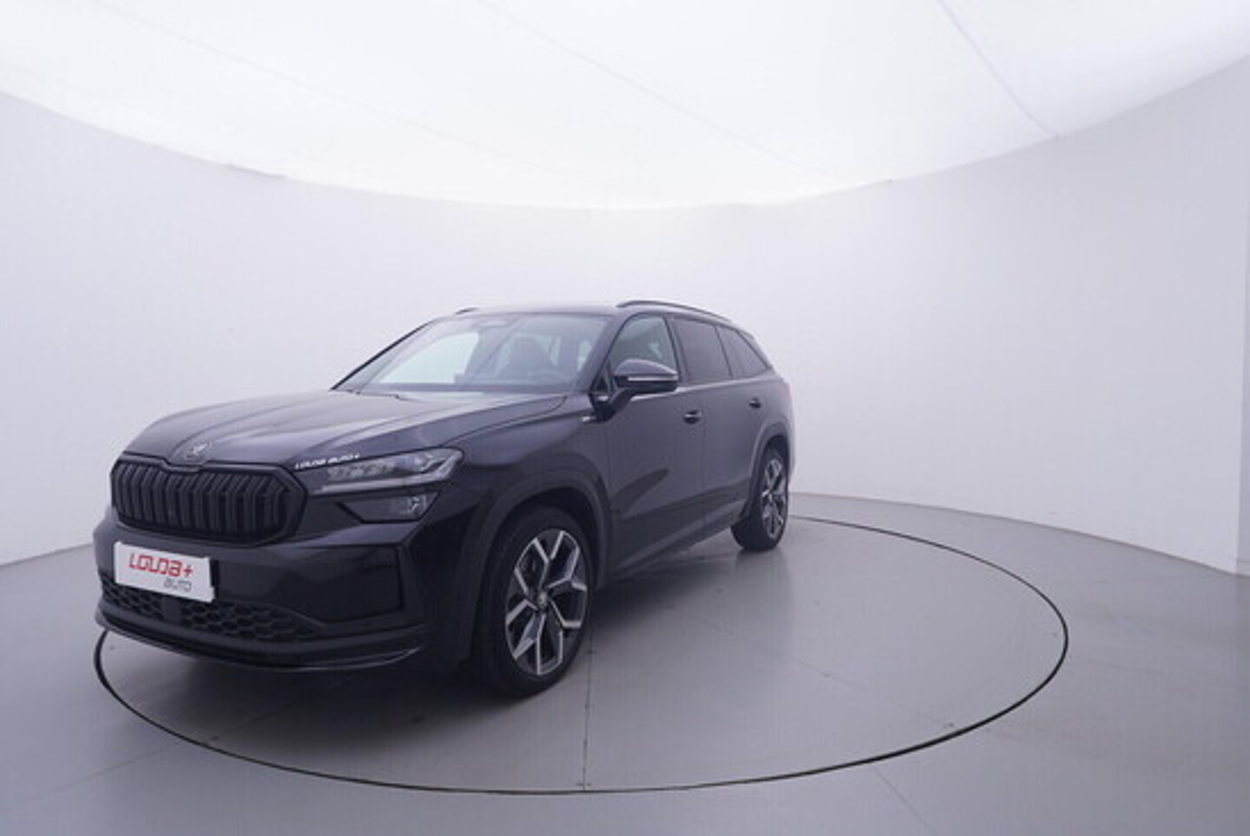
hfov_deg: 77.3
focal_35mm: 22
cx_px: 625
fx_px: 782
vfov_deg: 56.2
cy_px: 418
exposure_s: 1/80
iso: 200
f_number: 5
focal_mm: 15
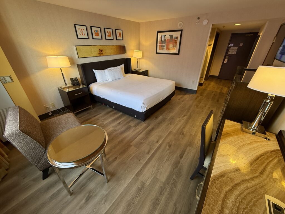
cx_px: 142
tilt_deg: -28.8
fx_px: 115
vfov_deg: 85.7
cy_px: 107
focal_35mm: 14
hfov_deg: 102.1
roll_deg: -0.4
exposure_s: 1/60
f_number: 2.2
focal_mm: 2.22
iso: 250
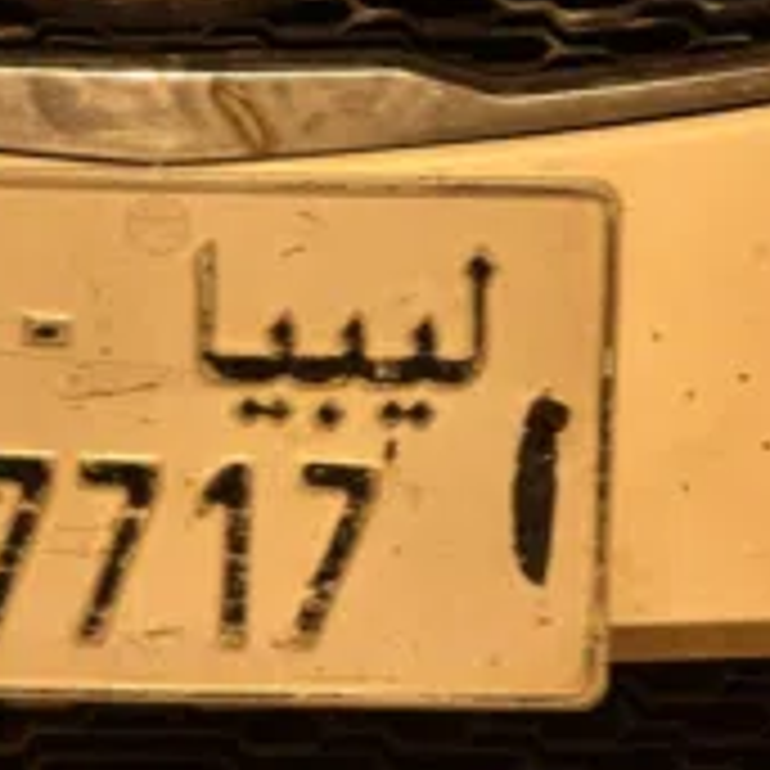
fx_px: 4001
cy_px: 180
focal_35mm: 159
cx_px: 140
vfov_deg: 11.0
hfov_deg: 11.0
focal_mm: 9
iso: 800
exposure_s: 1/41
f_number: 2.8
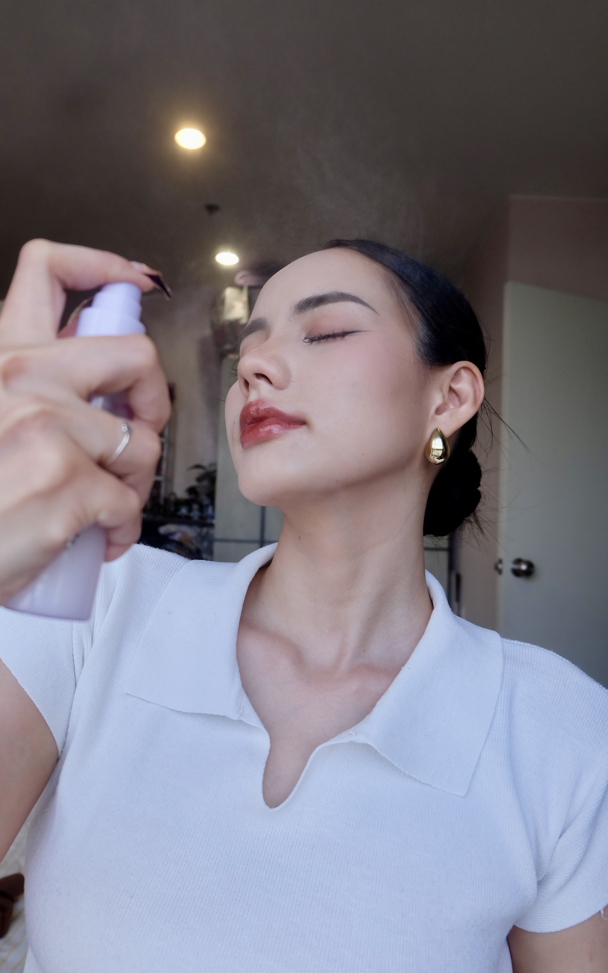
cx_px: 296
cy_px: 497
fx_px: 663
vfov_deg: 72.5
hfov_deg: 49.3
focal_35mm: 25
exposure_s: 1/180
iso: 400
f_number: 4
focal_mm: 16
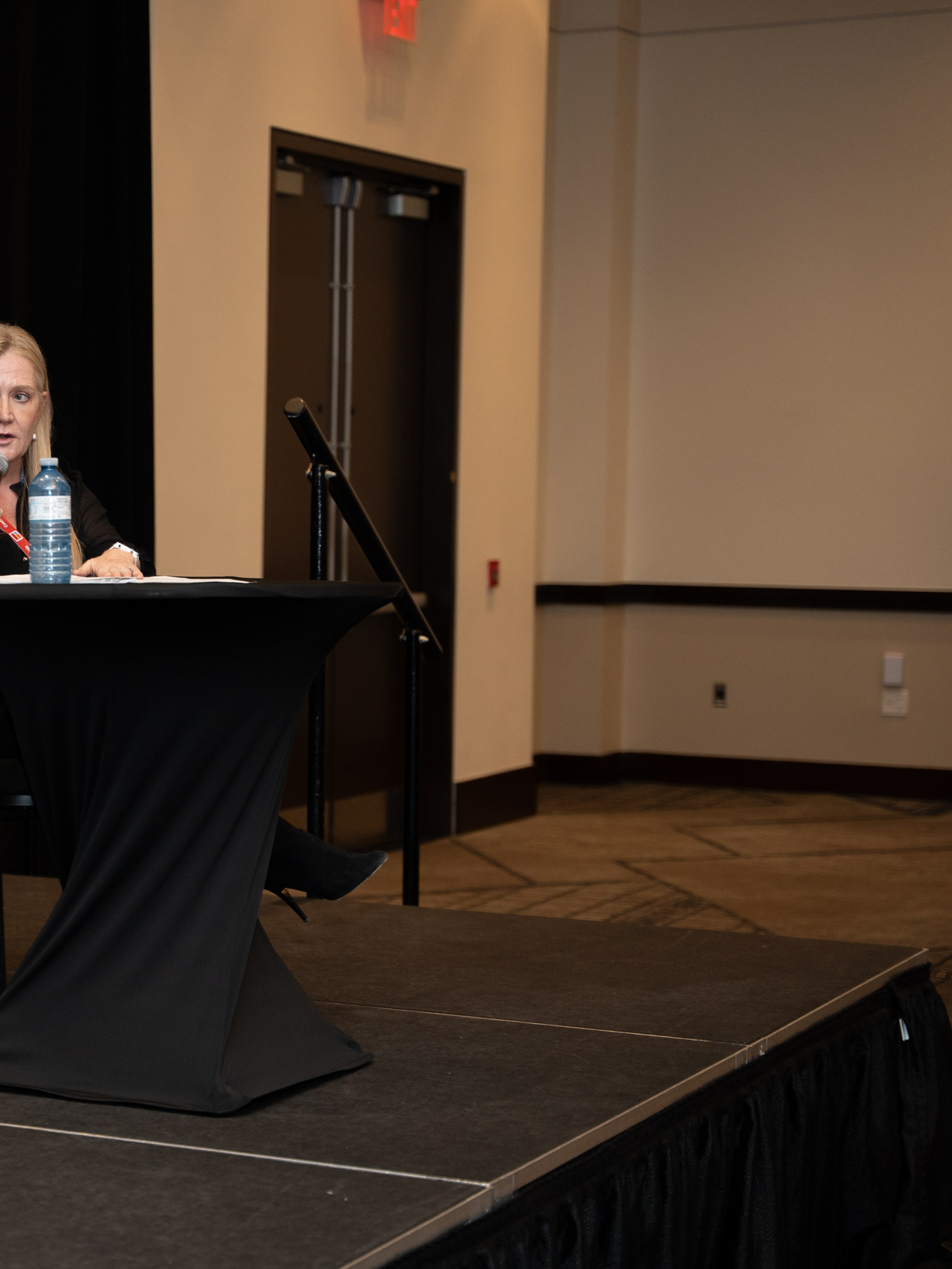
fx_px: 3153
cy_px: 633
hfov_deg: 16.8
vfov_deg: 22.8
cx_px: 1
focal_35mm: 86
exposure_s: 1/160
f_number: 2.8
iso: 1000
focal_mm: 59.2
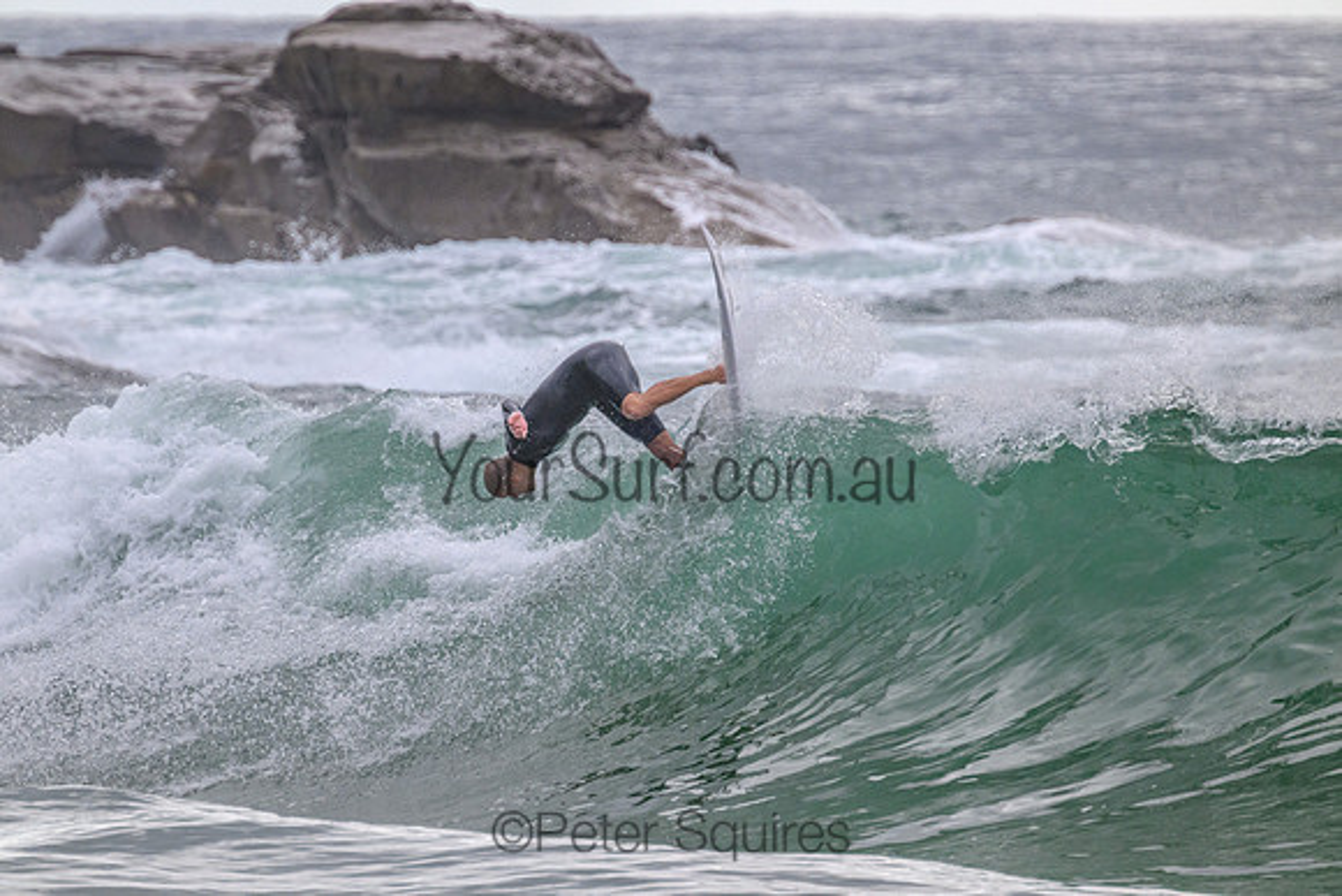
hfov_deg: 2.6
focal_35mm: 800
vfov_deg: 1.7
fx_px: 29828
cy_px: 448
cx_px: 671
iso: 1800
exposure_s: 1/2000
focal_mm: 800
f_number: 11
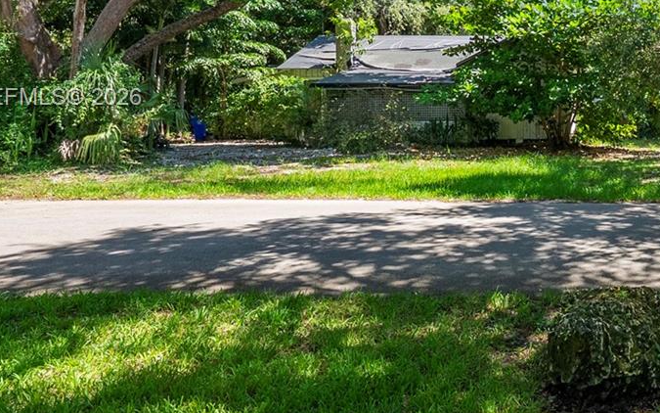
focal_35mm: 29
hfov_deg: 54.3
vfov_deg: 41.8
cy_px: 99
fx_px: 522
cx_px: 620
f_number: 8
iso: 200
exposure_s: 1/100
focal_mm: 12
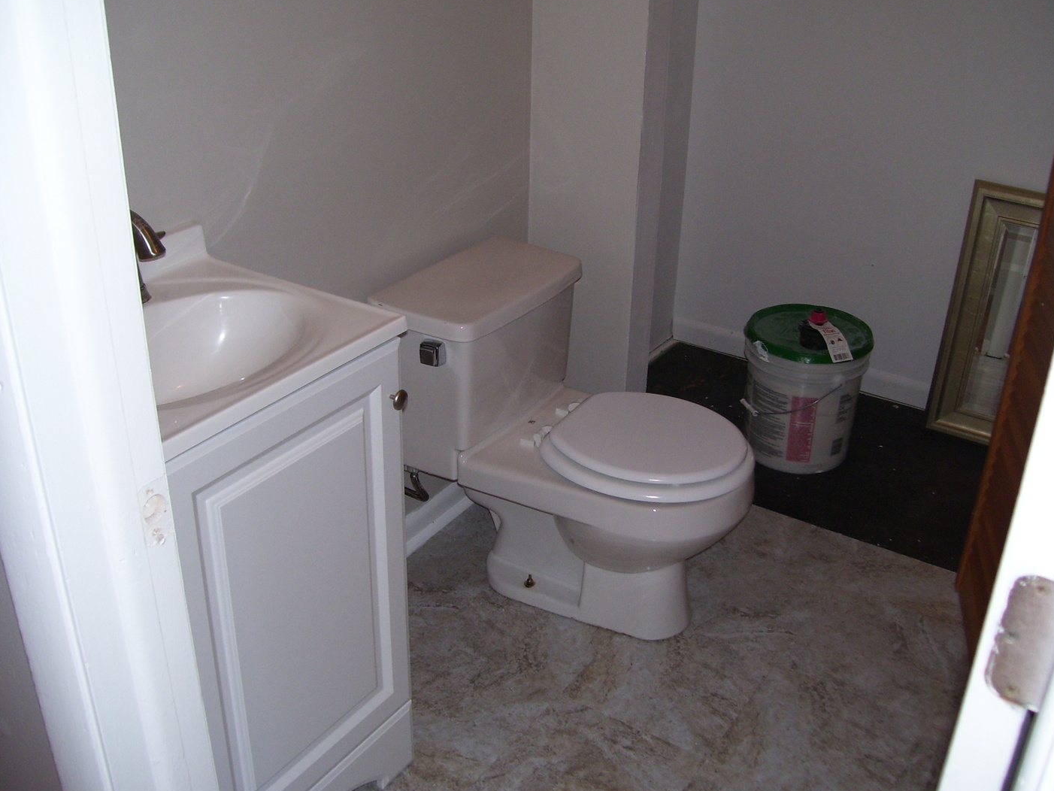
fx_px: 1157
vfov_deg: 37.7
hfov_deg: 49.0
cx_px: 540
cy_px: 395
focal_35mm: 38
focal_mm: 6
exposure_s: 1/60
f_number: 2.7
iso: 80
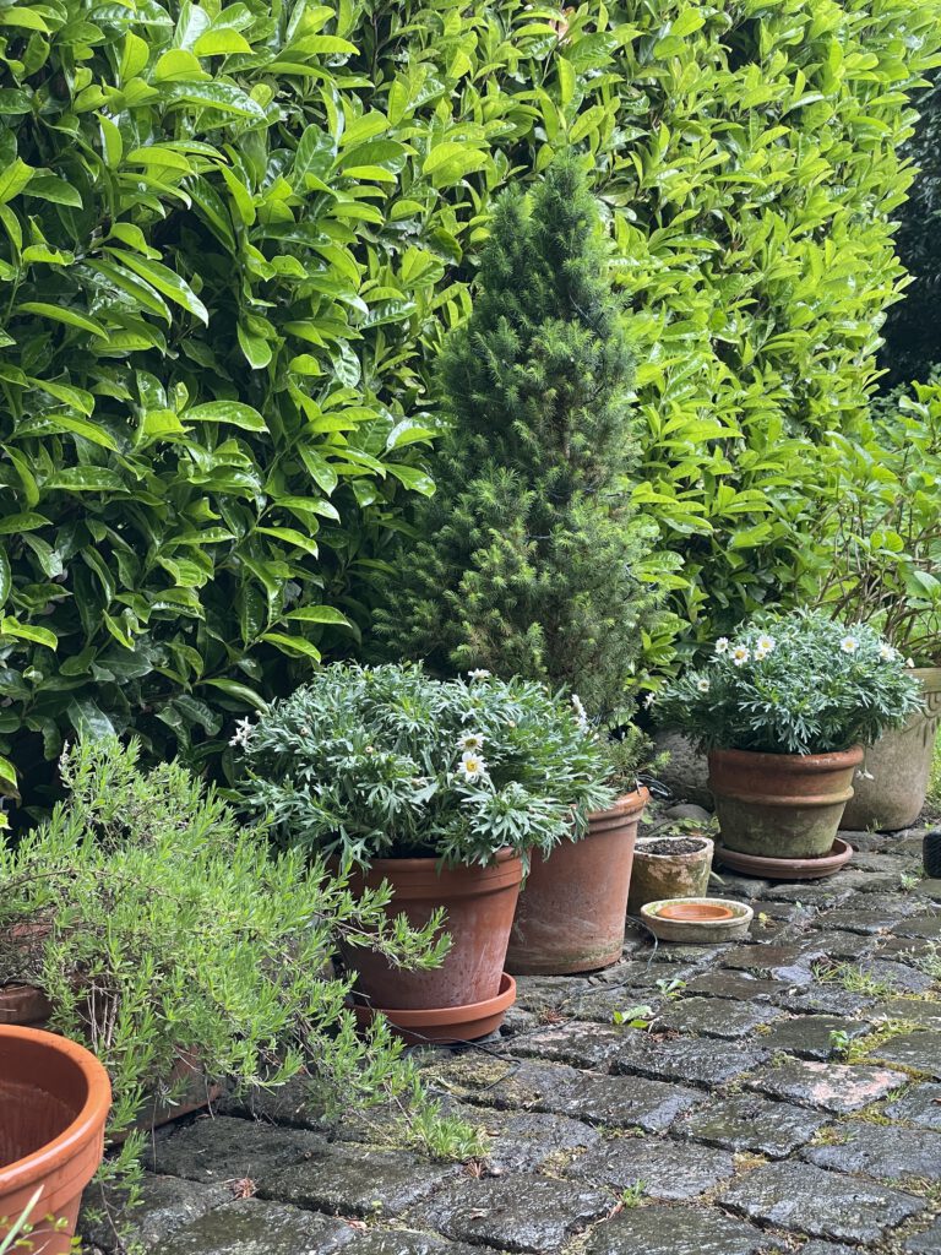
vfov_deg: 36.8
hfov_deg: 28.0
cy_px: 628
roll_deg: +1.6
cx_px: 470
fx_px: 1885
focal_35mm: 52
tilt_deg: -6.3
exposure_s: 1/99
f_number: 2
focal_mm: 6
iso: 100
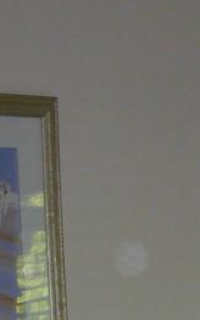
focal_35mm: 196
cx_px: 470
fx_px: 1712
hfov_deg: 6.4
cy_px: 479
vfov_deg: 10.3
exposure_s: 1/33.9
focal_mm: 6.3
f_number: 2.9
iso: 118
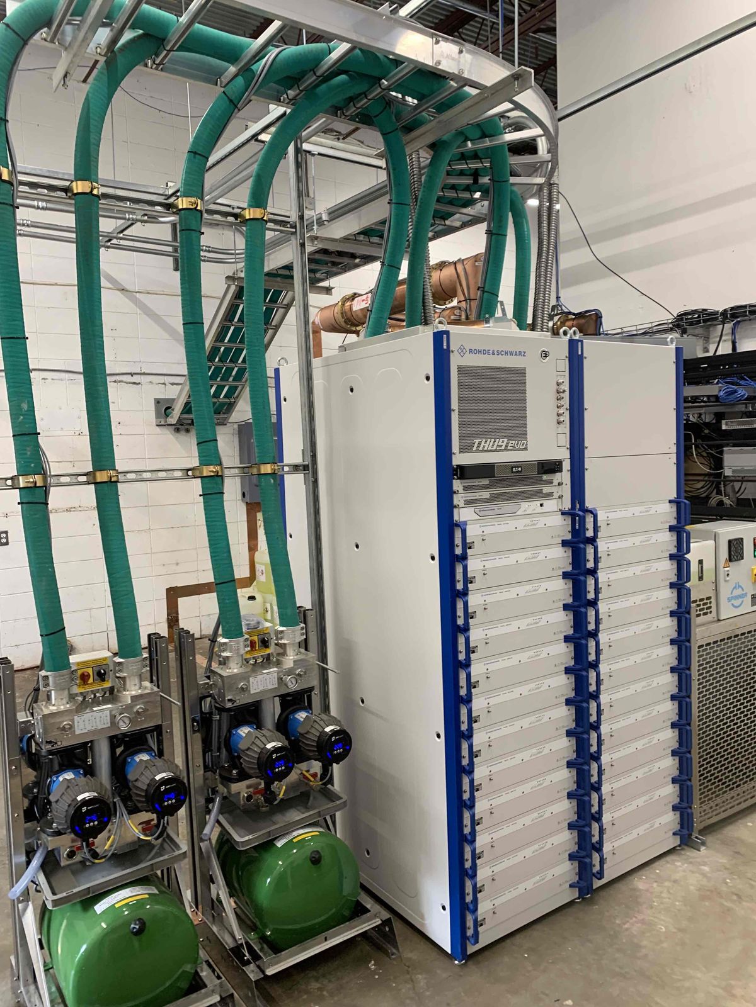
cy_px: 504
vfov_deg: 67.3
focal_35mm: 26
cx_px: 378
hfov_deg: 53.1
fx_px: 757
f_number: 1.8
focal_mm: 4.25
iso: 100
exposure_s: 1/72
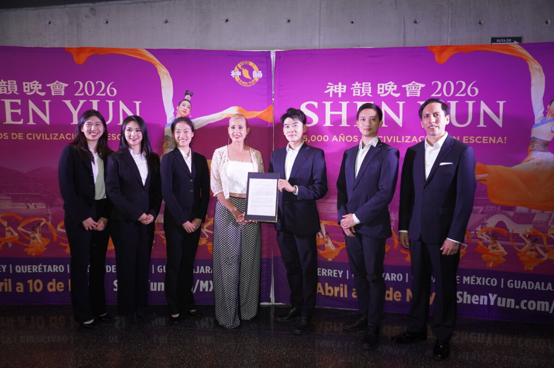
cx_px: 277
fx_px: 369
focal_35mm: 24
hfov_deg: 73.8
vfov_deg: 53.1
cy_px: 184
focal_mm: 16
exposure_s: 1/160
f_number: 4
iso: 1000
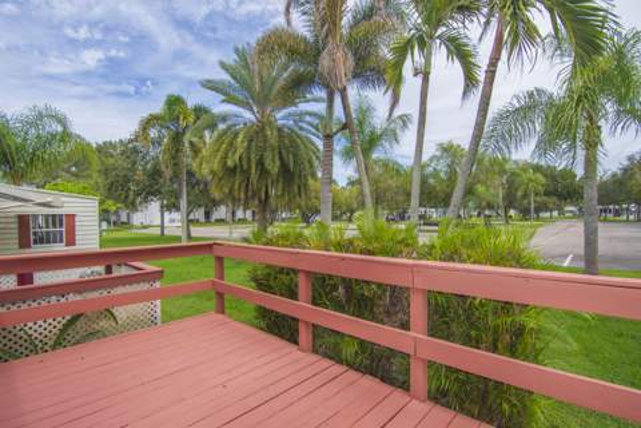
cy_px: 214
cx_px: 320
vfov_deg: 53.1
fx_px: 427
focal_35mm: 24
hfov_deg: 73.7
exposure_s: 1/250
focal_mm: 16
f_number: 7.1
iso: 100
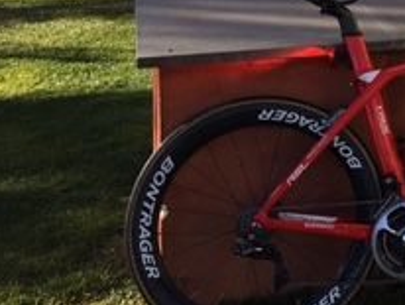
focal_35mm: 90
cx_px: 617
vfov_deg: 15.6
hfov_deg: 19.0
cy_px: -100
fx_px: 1054
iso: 25
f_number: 2.2
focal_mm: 4.15
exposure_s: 1/1261
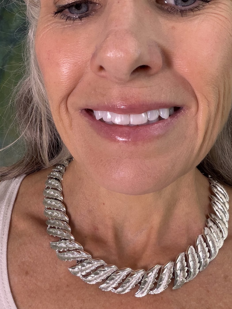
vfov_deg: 60.0
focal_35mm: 30
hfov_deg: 46.8
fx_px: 268
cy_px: 154
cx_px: 116
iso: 200
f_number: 1.9
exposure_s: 1/60
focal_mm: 2.71
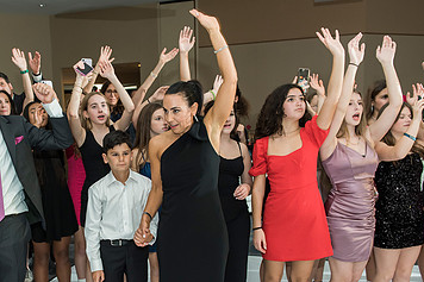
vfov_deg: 30.2
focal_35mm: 44
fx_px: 518
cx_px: 117
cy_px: 192
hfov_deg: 43.4
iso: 1000
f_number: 4
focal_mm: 27
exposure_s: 1/100
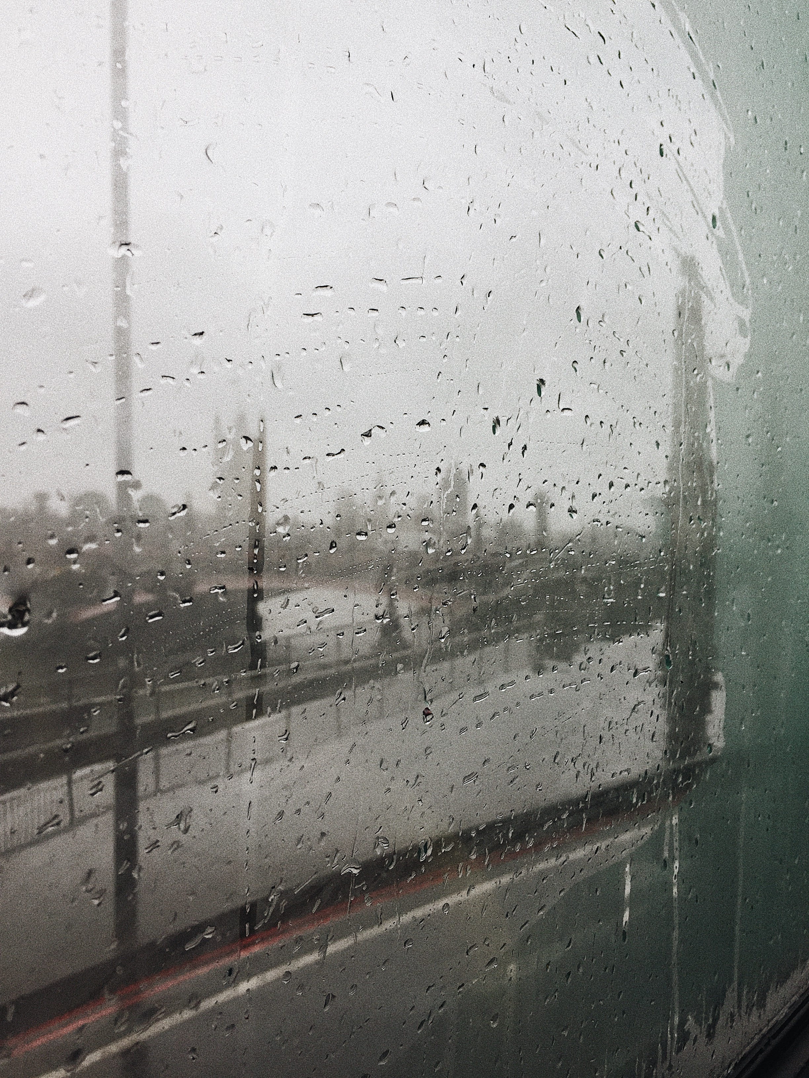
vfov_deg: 61.7
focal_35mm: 29
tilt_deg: +9.7
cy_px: 539
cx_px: 404
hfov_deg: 48.2
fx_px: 904
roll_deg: -2.4
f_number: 2.2
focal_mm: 4.15
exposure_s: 1/231
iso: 32
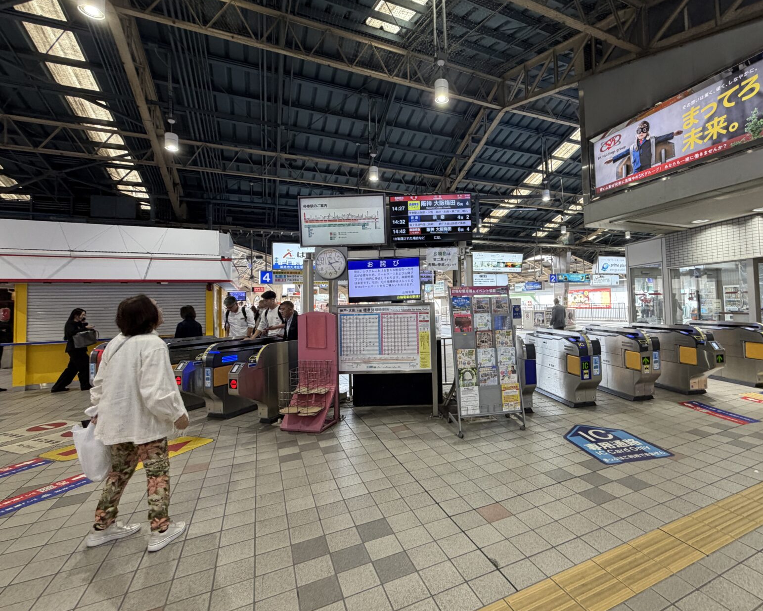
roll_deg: +3.9
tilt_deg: +3.9
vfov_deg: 76.9
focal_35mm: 17
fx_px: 384
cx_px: 451
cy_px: 288
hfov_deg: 88.7
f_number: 2.2
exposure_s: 1/120
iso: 200
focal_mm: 2.22
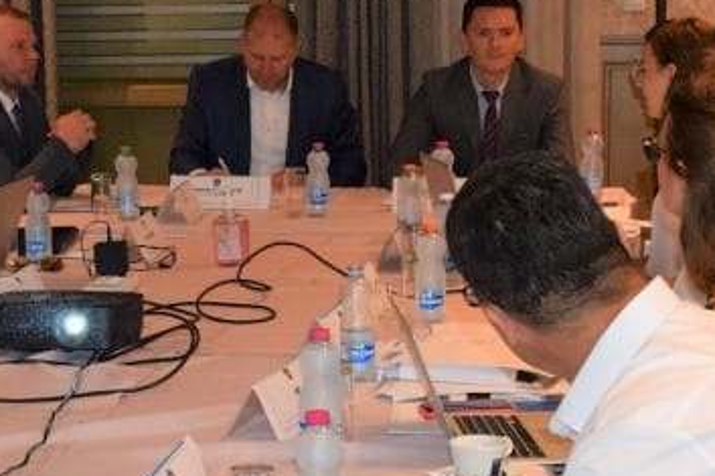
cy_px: 342
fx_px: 2025
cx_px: 203
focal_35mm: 102
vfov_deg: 13.4
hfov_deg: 19.9
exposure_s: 1/100
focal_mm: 20
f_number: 5
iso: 800
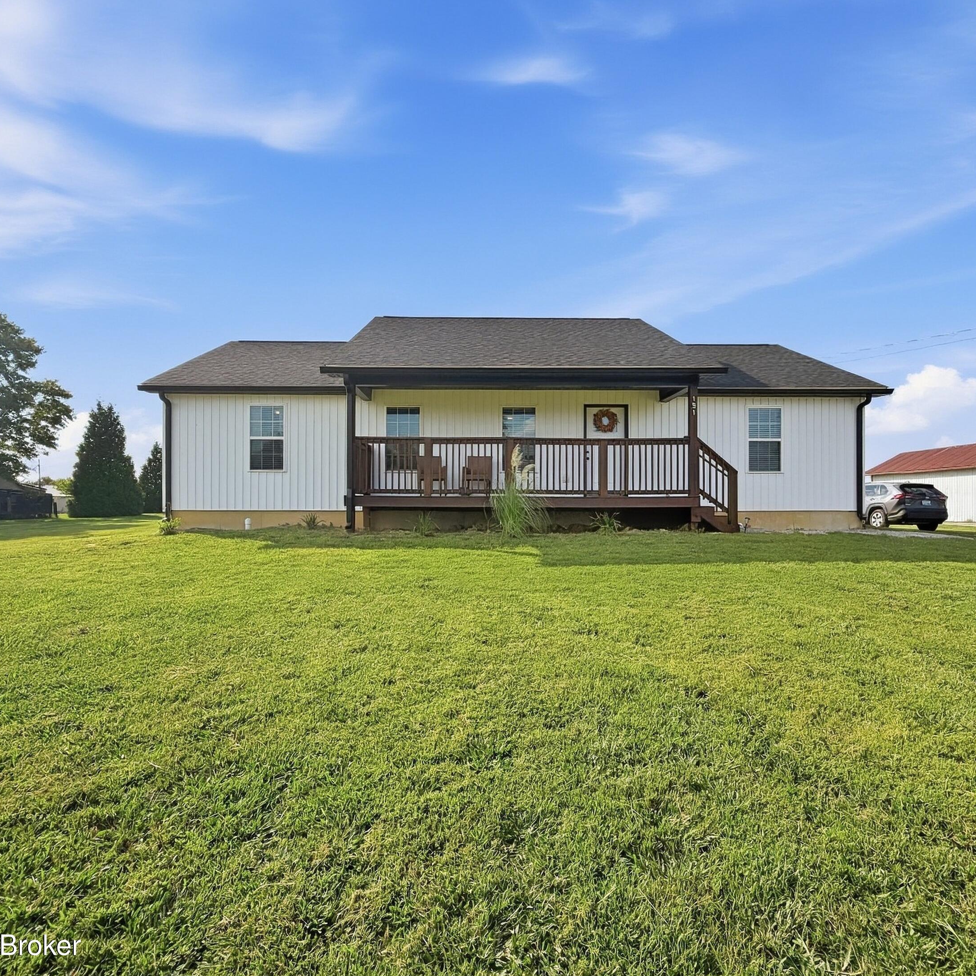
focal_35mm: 17
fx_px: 542
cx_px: 487
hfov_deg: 84.0
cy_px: 488
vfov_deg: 84.0
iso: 25
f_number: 2.2
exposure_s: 1/1312
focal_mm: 2.2
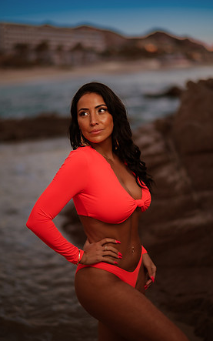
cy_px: 170
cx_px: 106
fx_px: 557
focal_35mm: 60
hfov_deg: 21.6
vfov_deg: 34.0
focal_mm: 58
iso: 50
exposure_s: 1/160
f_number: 1.4
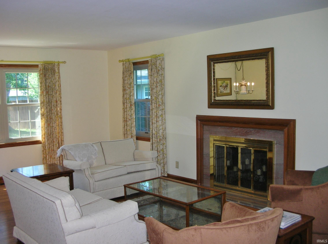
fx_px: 340
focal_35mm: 36
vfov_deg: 39.5
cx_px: 164
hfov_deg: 51.5
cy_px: 122
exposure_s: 1/60.1
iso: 52
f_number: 2.7
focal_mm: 6
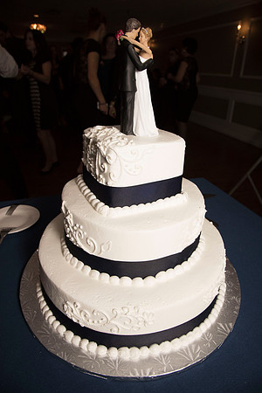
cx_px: 131
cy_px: 196
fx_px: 262
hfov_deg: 53.1
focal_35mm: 24
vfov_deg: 73.7
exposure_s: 1/200
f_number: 8
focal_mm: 24
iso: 2000
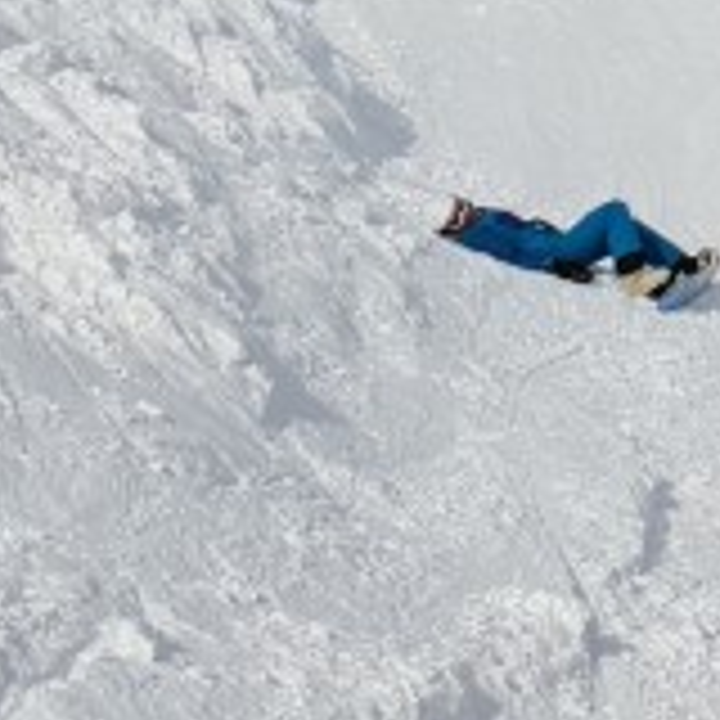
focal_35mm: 147
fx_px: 3459
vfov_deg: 10.7
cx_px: 1832
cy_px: -824
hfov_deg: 10.1
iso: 50
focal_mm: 4.3
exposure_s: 1/4049
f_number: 2.4
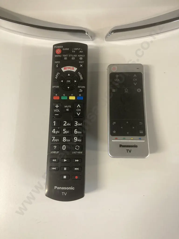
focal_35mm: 28
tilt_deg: -79.2
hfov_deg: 49.7
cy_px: 120
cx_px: 90
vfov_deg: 63.4
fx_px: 193
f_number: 1.8
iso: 200
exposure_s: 1/50
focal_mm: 3.99
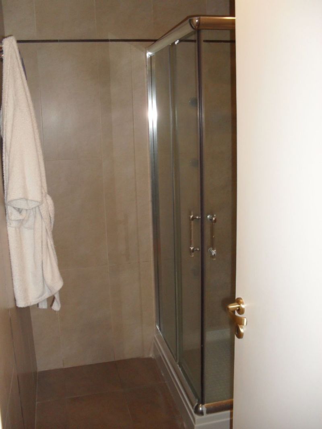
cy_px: 214
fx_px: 434
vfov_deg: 52.6
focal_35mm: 35
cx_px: 161
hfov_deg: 40.7
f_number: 3.2
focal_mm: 6.3
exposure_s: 1/45
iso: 200
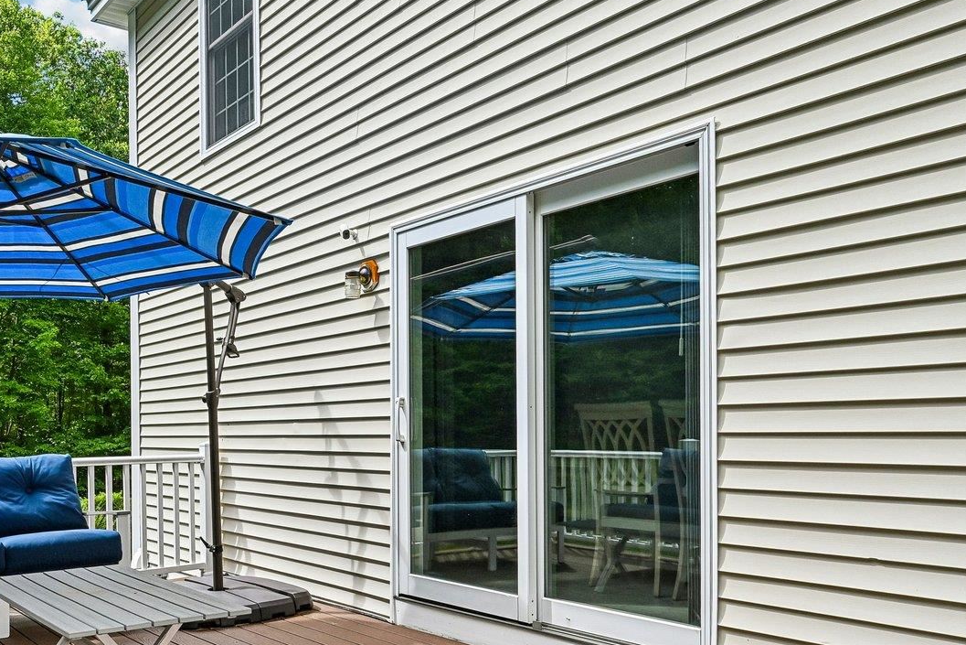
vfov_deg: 41.7
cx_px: 300
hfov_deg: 58.5
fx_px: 832
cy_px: 435
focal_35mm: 31
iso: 400
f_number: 8
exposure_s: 1/320
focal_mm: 16
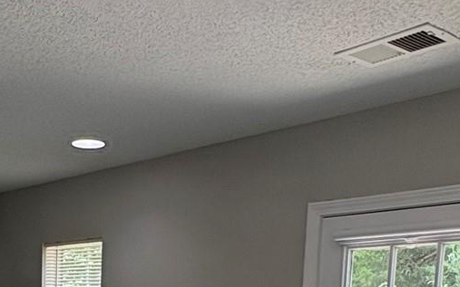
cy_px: 423
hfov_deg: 32.3
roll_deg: -0.6
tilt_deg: -7.4
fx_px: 752
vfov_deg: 19.1
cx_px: 47
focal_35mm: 60
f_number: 2.2
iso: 100
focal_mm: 2.22
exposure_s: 1/132
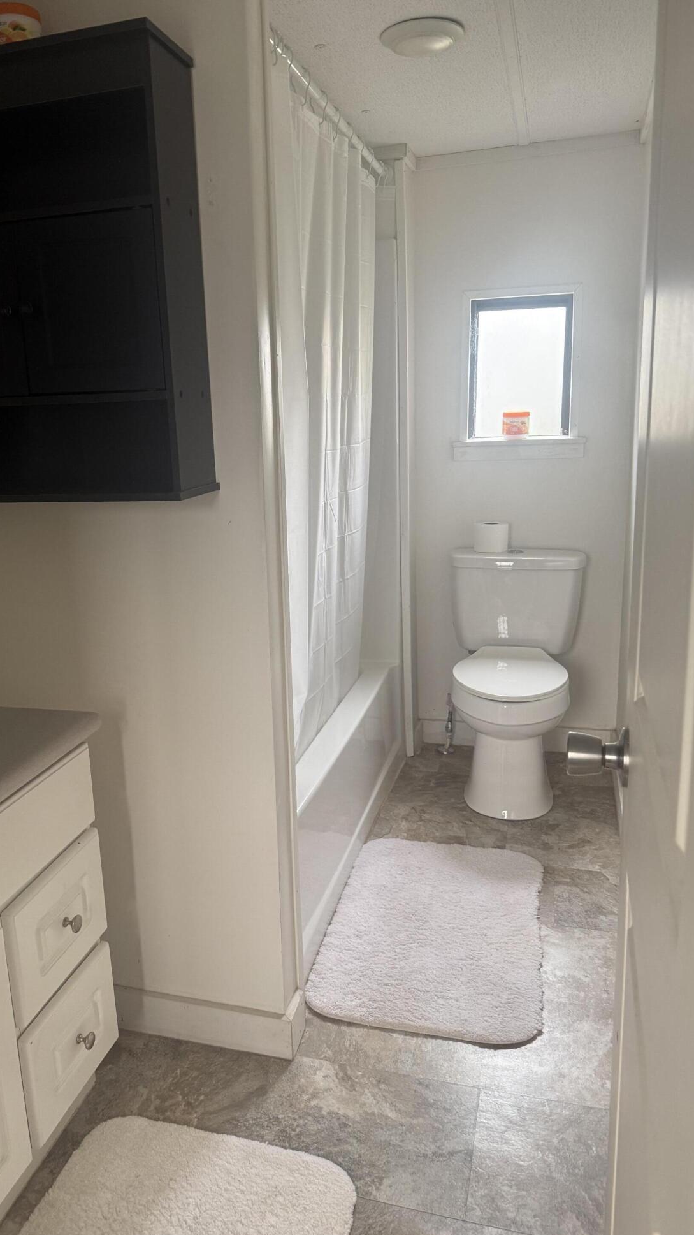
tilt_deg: -12.3
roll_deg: +1.7
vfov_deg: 69.9
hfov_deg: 42.6
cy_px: 607
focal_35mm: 27
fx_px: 884
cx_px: 271
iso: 200
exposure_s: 1/99
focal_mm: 6.76
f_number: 1.78
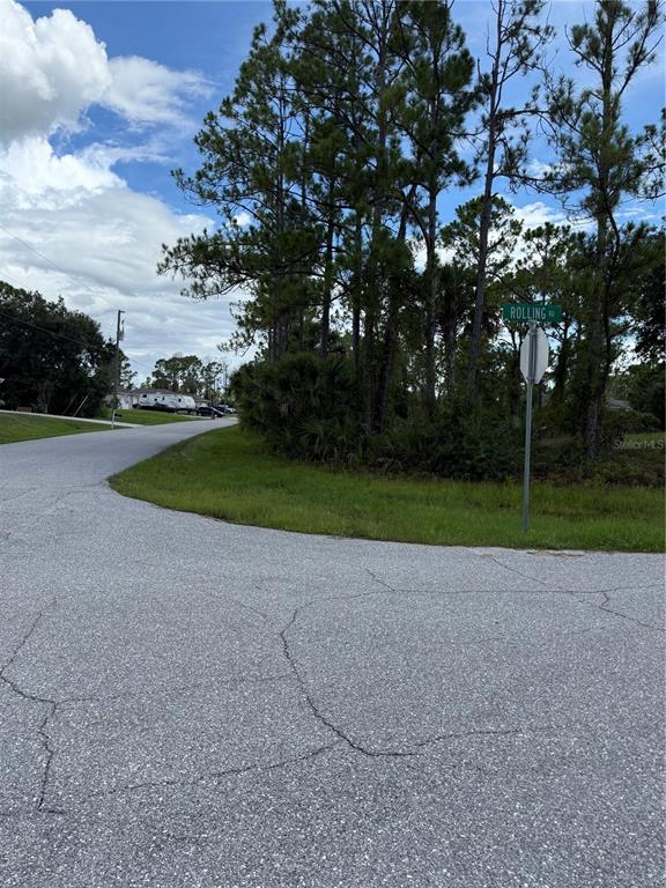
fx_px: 616
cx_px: 333
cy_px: 444
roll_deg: -2.0
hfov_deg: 56.8
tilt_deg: -2.7
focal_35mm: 24
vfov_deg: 71.6
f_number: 1.78
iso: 100
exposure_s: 1/3953
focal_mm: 6.76
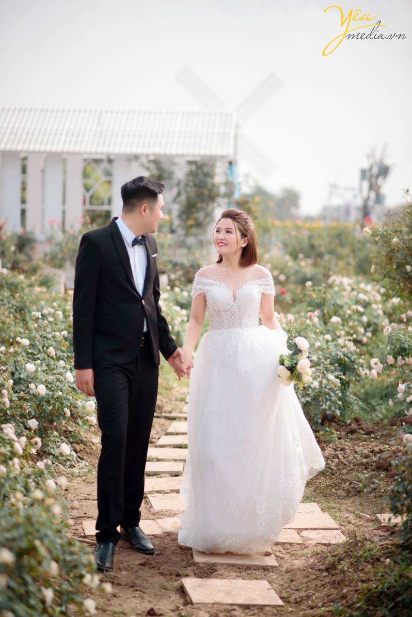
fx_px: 1457
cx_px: 206
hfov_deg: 16.1
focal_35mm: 85
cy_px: 308
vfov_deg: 23.9
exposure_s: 1/1250
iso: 100
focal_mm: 85
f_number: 2.2
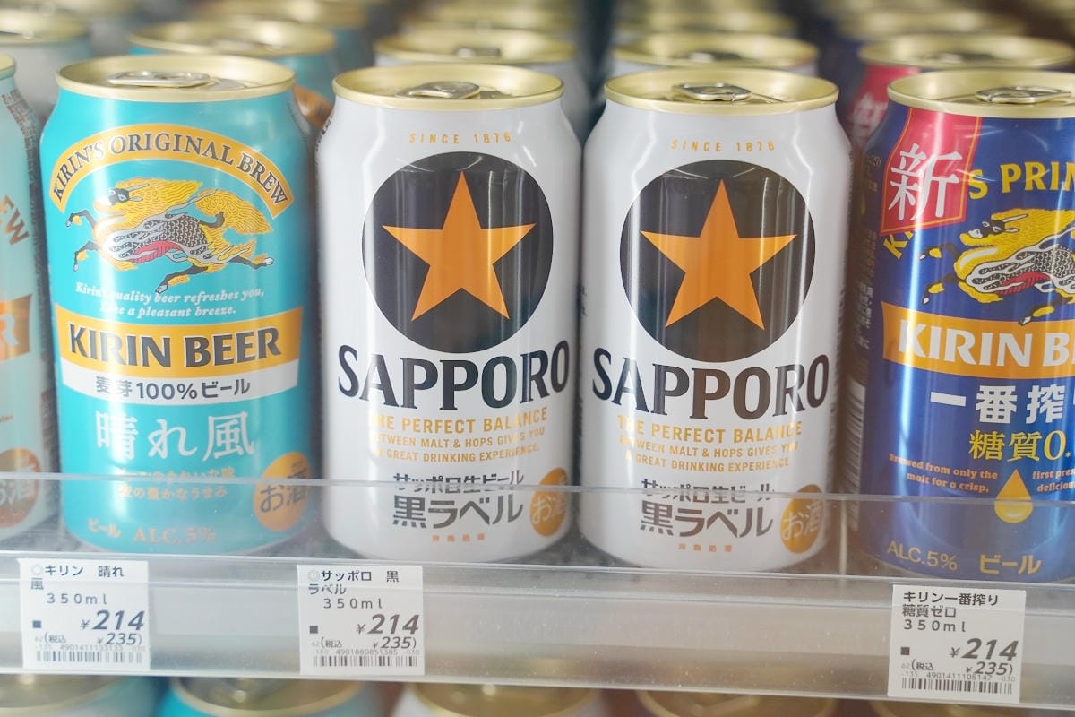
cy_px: 358
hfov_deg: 32.9
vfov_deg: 22.3
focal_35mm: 61
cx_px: 538
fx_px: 1821
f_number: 4
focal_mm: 61
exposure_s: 1/160
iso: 1000
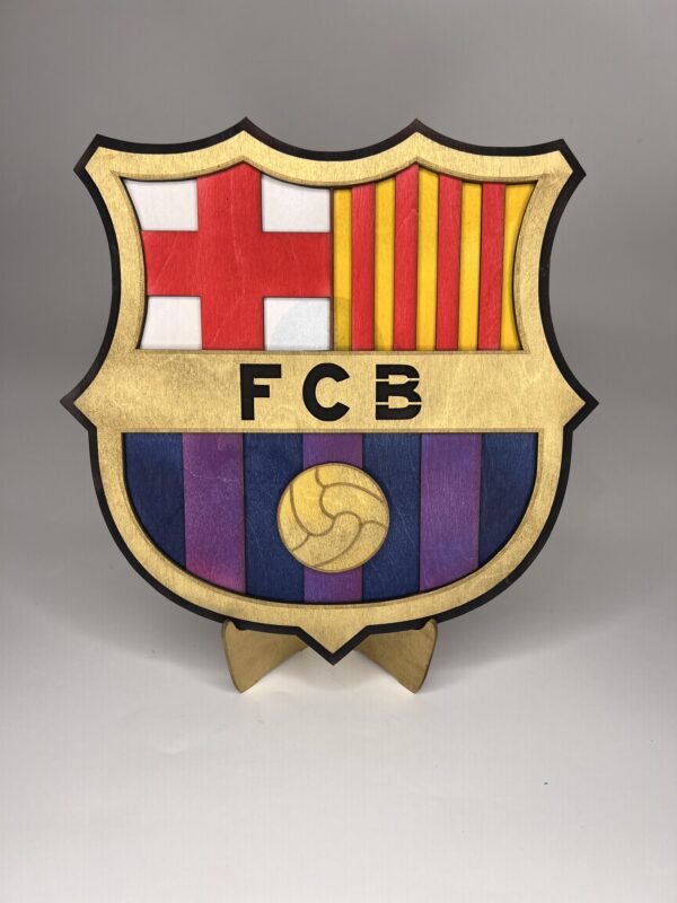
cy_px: 452
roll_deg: -0.9
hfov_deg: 53.1
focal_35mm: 26
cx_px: 338
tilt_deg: -28.4
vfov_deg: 67.3
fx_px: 678
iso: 50
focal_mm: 5.7
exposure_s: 1/597
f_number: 1.5
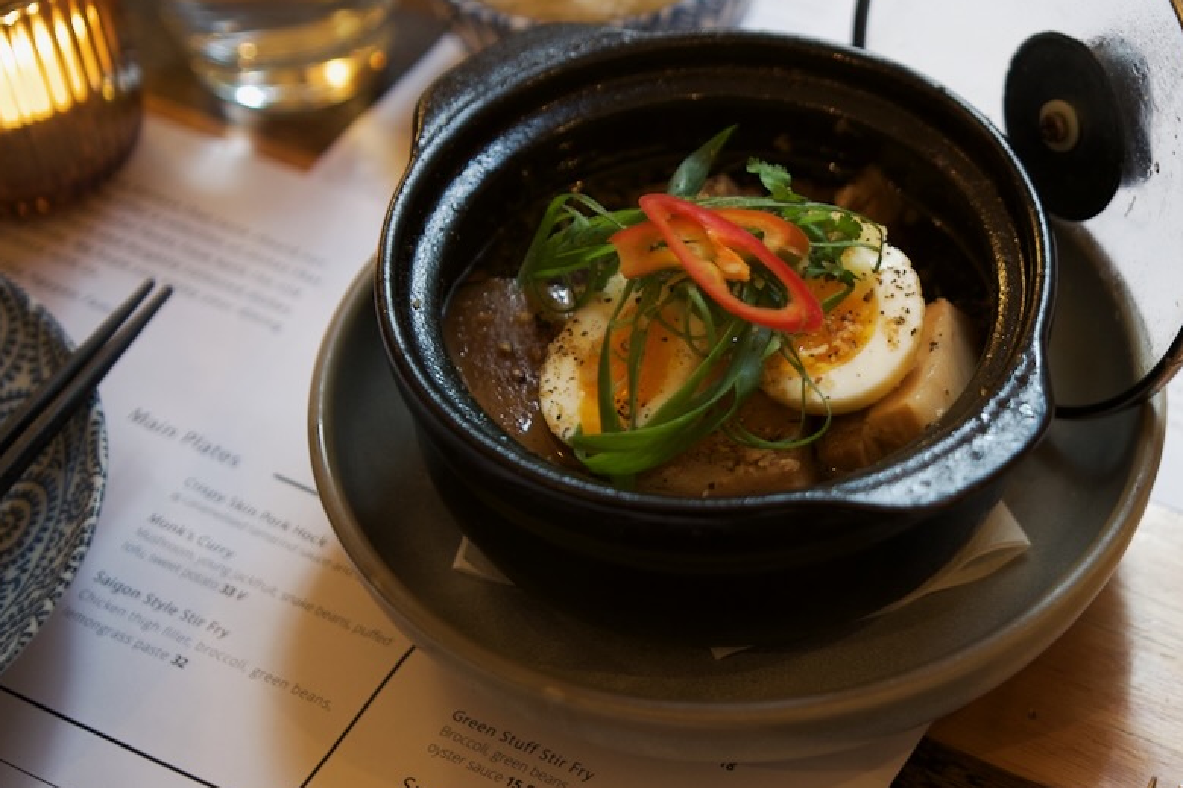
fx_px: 2431
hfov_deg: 27.0
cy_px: 336
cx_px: 881
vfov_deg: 18.4
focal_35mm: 74
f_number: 1.8
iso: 1000
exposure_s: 1/60
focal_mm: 30
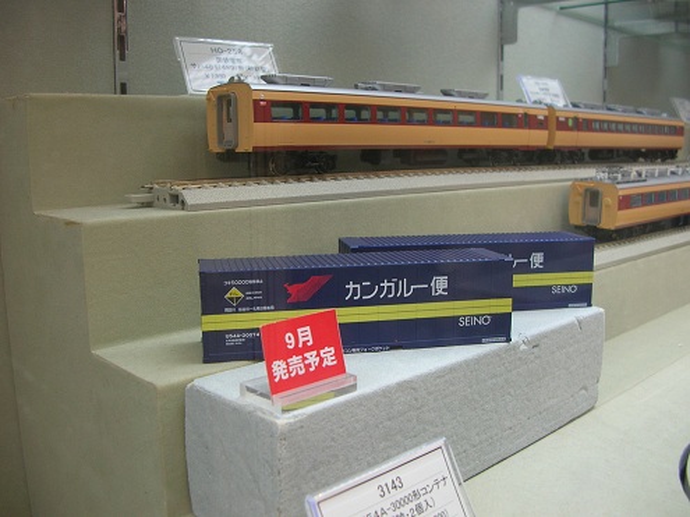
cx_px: 345
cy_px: 258
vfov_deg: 40.7
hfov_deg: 52.6
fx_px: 697
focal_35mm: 35
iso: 50
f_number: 2.8
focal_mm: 5.8
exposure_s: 1/16
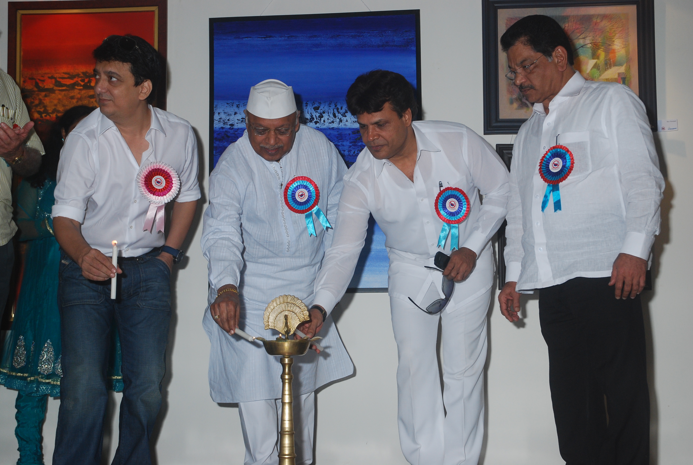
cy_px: 232
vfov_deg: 26.6
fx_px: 984
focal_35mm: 51
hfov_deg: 38.8
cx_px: 346
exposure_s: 1/125
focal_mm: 34
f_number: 5.6
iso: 400
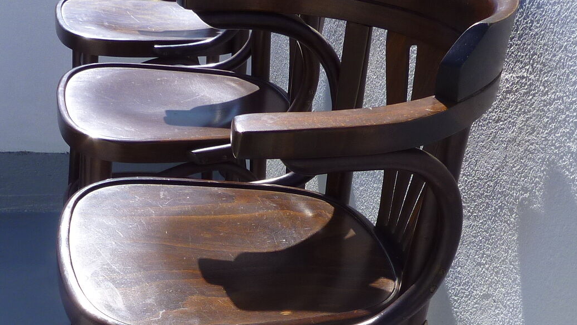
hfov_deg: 38.3
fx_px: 826
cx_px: 223
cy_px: 352
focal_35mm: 54
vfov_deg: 21.2
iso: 80
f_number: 4.5
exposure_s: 1/400
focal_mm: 4.5
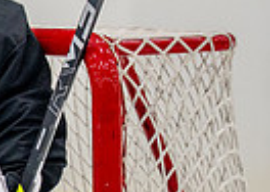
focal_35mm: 1063
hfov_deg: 1.9
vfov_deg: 1.4
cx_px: -107
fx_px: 8143
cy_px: 224
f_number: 2.8
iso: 1000
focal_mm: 168
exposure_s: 1/1250
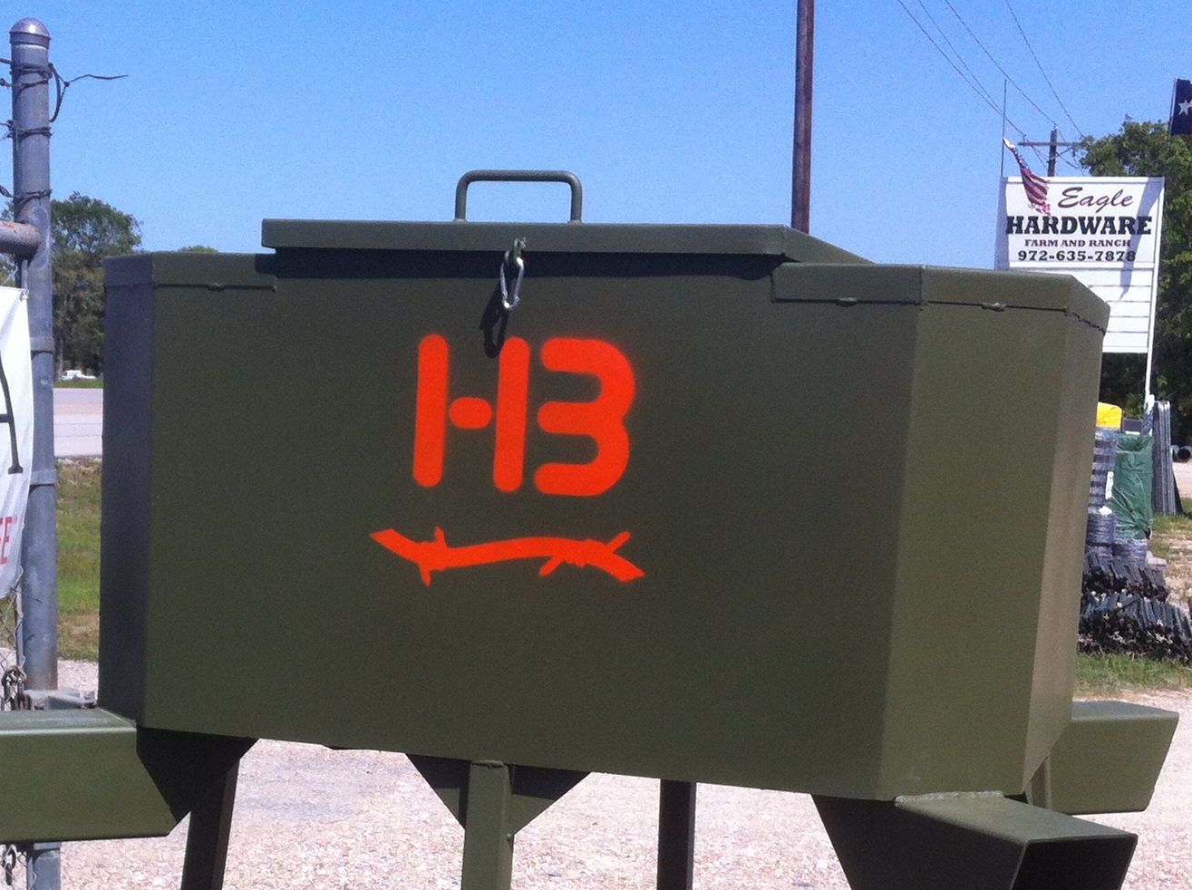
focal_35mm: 69
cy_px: 820
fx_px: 2372
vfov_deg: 20.8
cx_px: 392
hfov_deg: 28.0
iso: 80
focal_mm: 3.85
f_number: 2.8
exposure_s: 1/1508
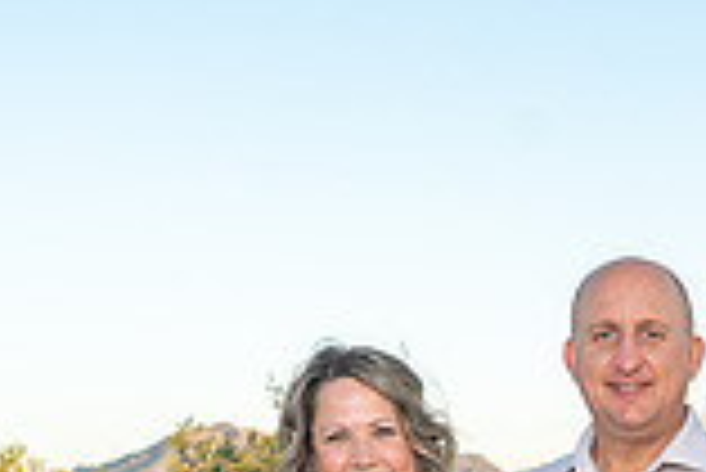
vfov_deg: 10.9
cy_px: 852
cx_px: 648
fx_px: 2316
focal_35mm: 118
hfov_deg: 17.1
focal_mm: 32
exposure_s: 1/160
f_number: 6.3
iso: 100
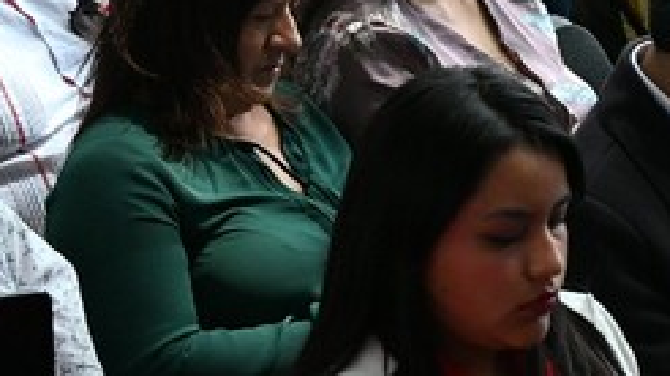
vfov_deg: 6.4
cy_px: -101
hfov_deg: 10.9
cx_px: 1065
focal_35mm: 189
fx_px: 3356
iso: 640
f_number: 4
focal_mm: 37
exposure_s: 1/125
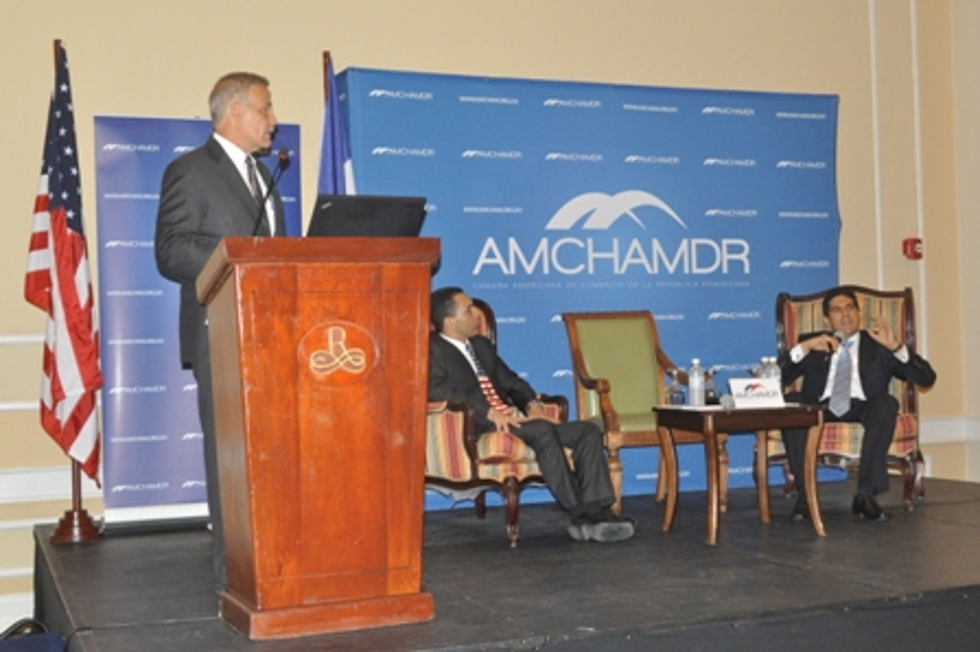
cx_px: 490
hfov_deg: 41.1
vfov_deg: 28.0
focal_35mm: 48
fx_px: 1306
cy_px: 326
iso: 1600
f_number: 7.1
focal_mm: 32
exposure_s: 1/80
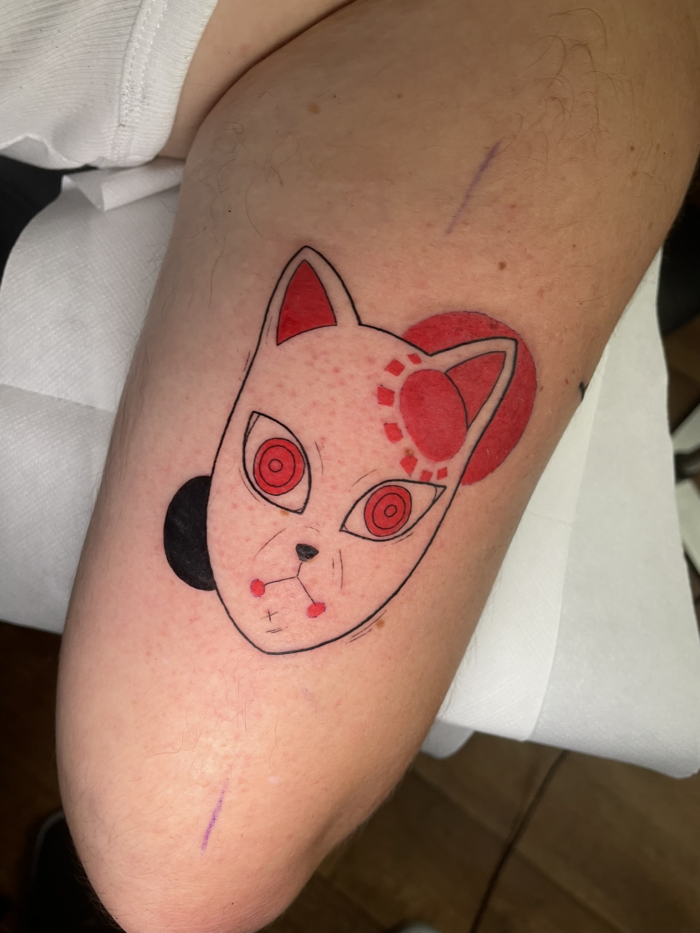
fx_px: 701
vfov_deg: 67.3
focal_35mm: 26
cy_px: 466
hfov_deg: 53.1
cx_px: 350
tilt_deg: -75.4
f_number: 1.6
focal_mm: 4.2
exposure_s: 1/50
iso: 64
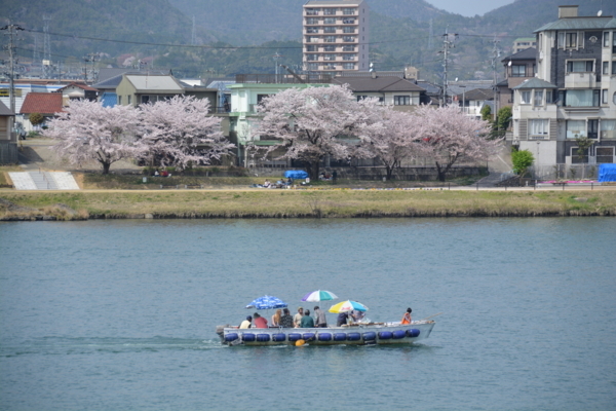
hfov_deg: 10.5
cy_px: 206
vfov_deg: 7.0
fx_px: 3336
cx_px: 308
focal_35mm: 195
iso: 100
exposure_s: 1/400
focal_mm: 130
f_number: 6
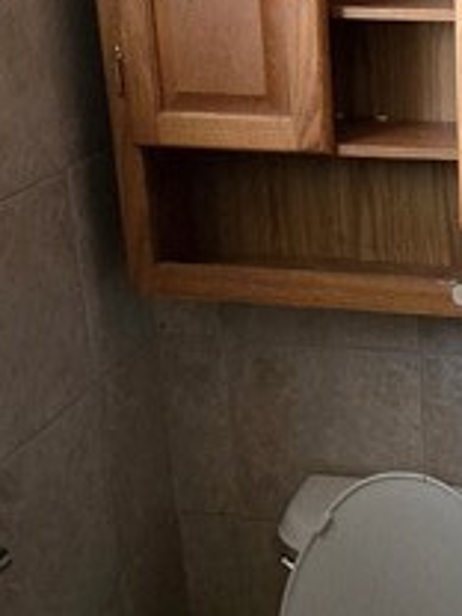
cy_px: 264
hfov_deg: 21.0
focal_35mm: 64
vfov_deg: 30.2
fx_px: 1139
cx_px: 583
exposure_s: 1/60
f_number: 2.2
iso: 1000
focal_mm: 2.2
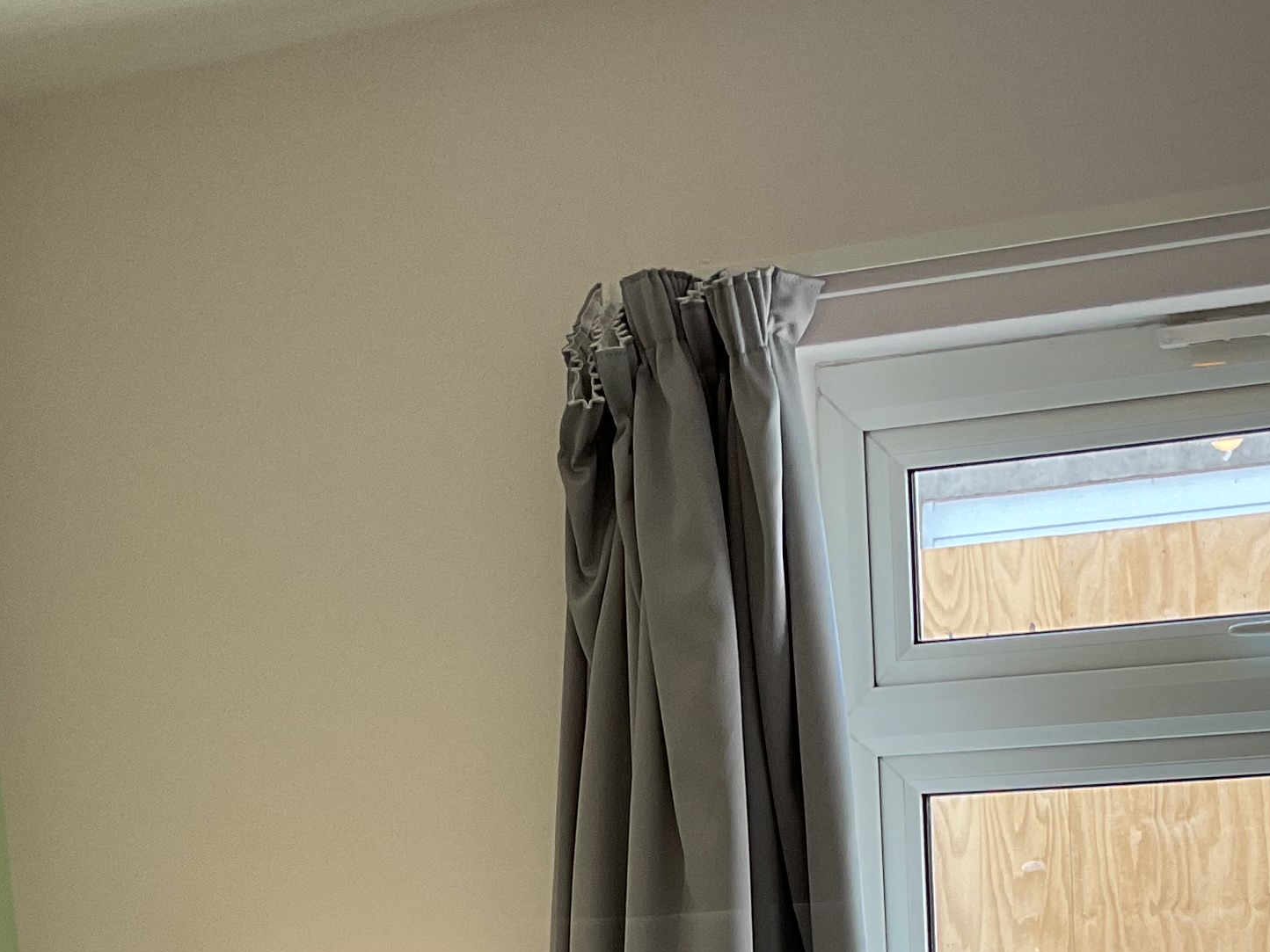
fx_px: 2972
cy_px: 1315
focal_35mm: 81
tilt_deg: -10.5
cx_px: 675
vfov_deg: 16.9
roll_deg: +3.4
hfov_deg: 24.1
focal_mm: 3
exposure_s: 1/100
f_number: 1.8
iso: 40
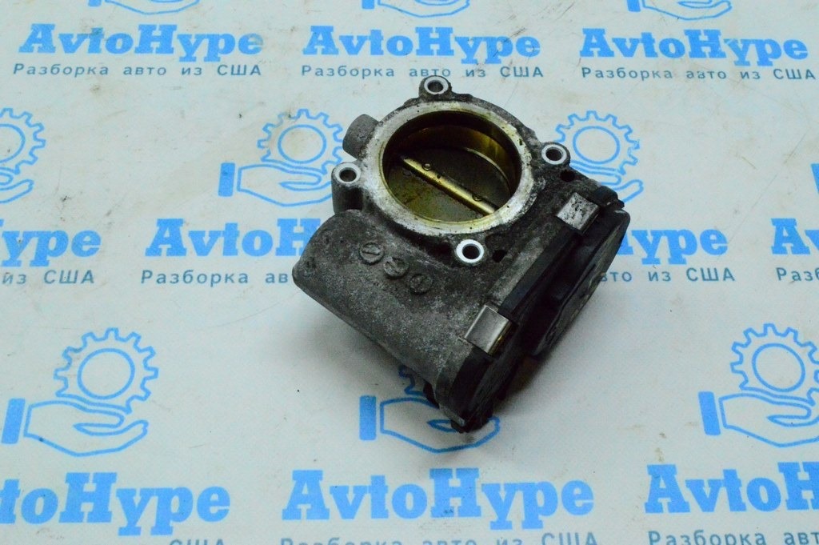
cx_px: 410
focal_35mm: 44
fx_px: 989
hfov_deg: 45.0
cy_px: 272
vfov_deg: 30.8
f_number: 29
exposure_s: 1/80
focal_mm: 29
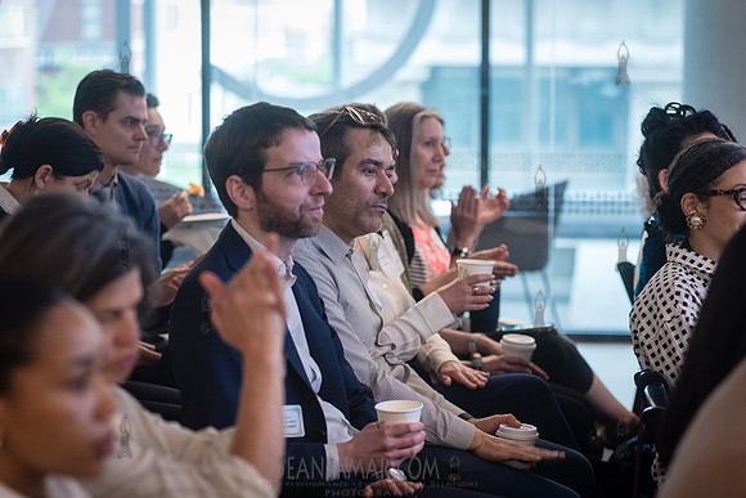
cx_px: 373
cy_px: 249
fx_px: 2176
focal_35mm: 105
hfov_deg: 19.5
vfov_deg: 13.0
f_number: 3.5
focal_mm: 105
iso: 2000
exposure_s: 1/200
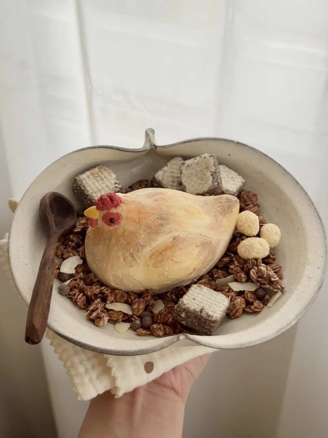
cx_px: 164
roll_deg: +0.2
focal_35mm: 48
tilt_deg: -43.5
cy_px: 219
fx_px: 606
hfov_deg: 30.3
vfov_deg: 39.7
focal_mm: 6.76
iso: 160
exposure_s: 1/47
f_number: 1.78
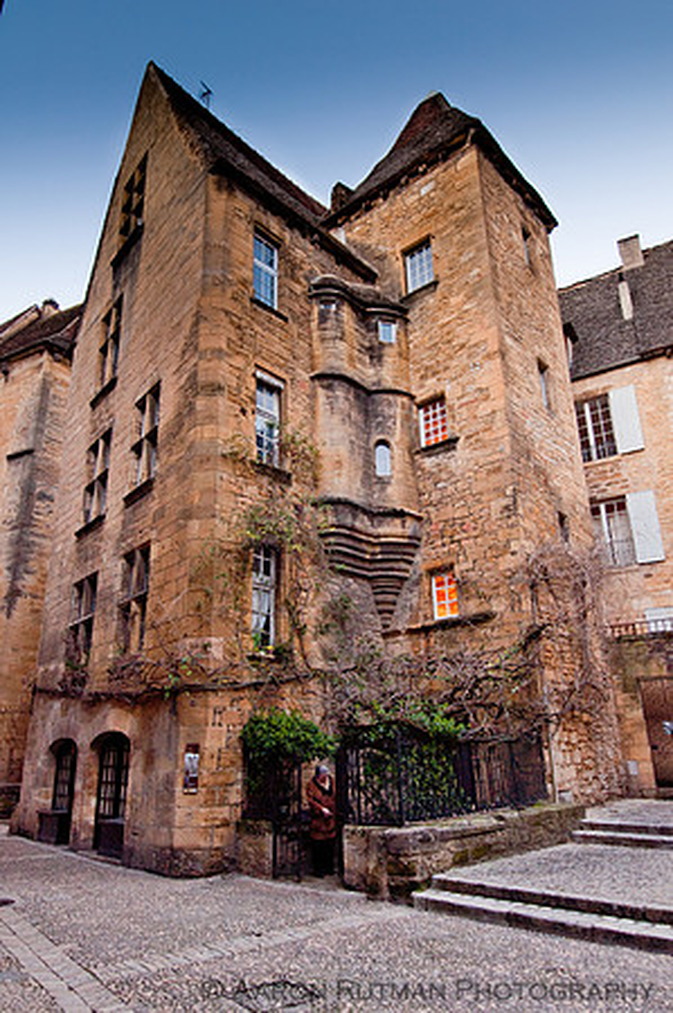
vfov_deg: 73.8
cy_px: 506
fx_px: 675
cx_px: 336
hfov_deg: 53.0
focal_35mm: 24
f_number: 8
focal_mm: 16
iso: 200
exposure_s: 1/10
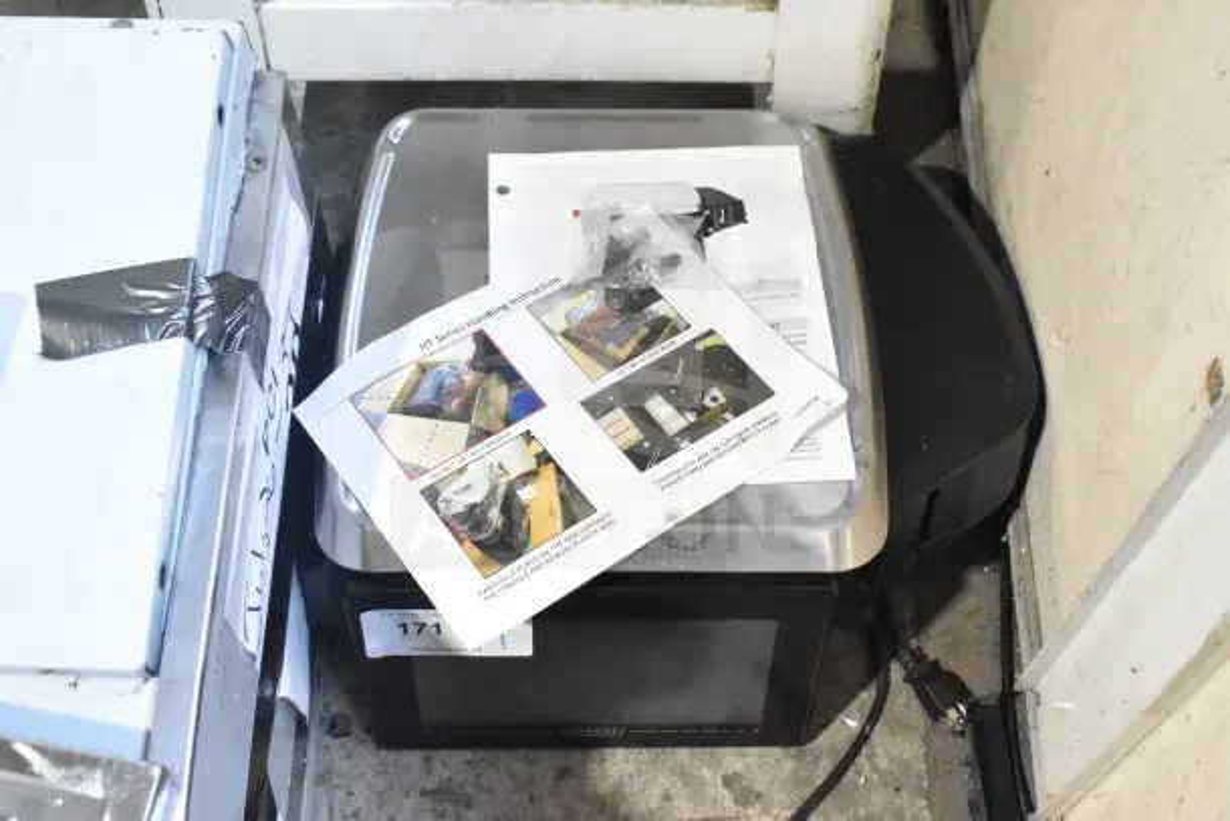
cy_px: 410
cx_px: 615
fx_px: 1589
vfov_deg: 29.0
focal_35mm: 46
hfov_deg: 42.3
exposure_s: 1/200
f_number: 7.1
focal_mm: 31
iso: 6400
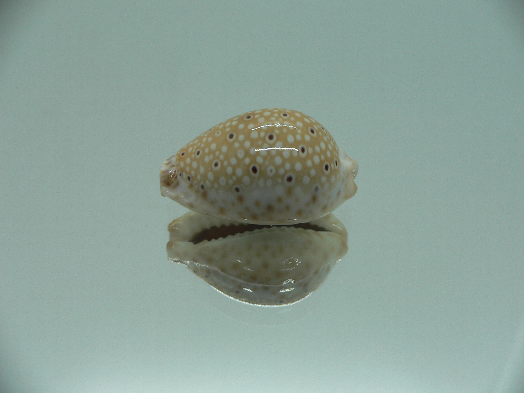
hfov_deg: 52.6
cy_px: 196
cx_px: 262
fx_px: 530
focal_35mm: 35
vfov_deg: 40.7
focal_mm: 4.6
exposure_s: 1/60
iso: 80
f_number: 2.8
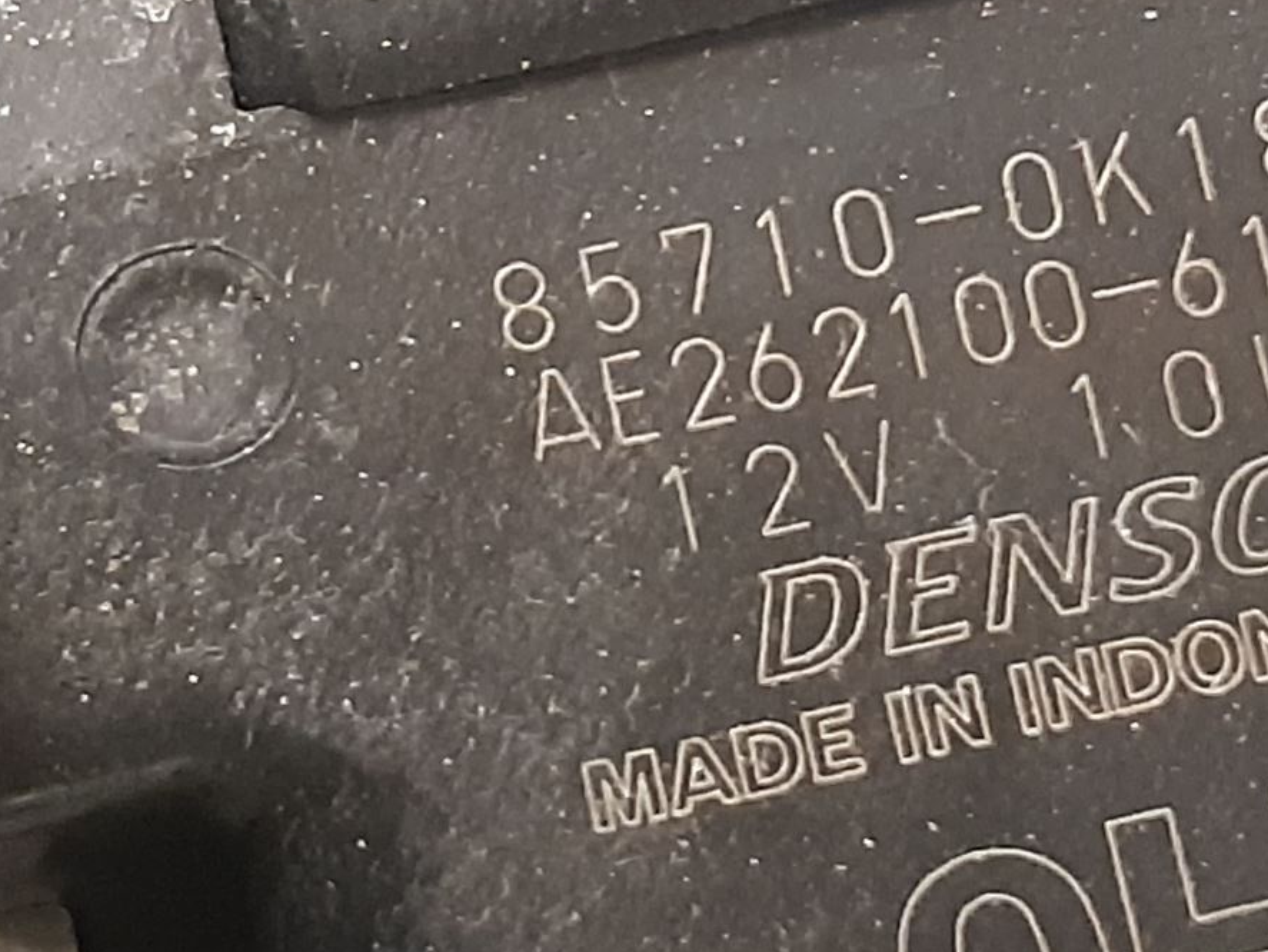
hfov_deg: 31.8
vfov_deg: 24.4
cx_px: 885
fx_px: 2199
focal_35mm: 60
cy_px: 489
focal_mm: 3.93
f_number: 1.7
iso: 500
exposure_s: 1/25
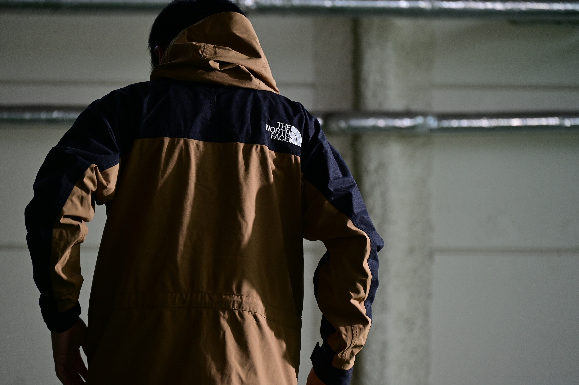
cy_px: 192
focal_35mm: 200
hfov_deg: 10.3
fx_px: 3214
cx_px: 290
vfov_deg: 6.9
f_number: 6.3
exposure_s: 1/320
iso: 500
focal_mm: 200
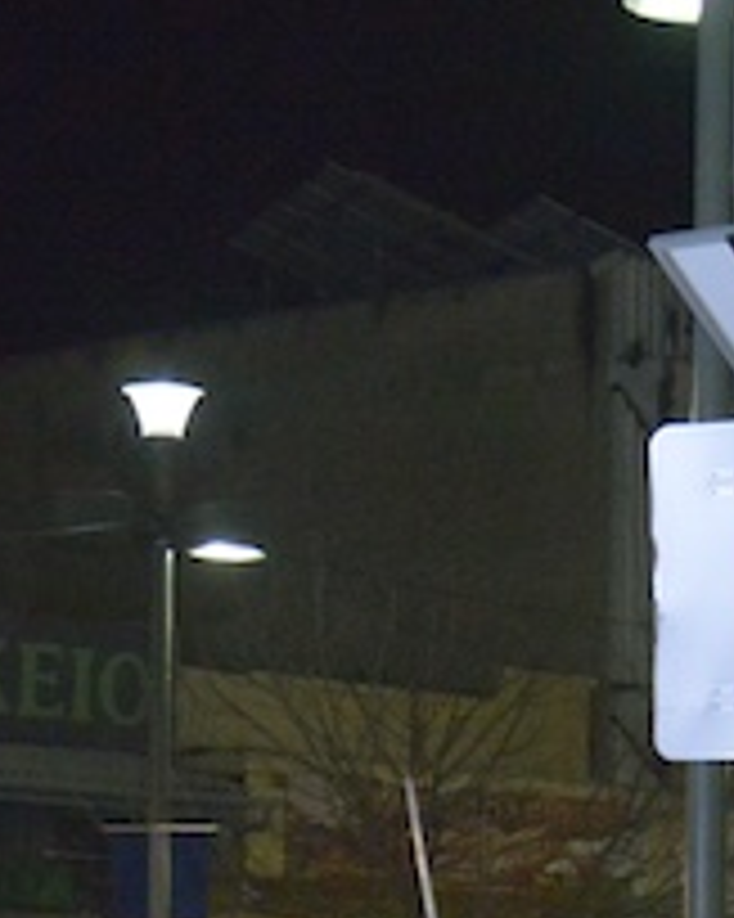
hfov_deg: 11.2
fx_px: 3723
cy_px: 1163
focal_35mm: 137
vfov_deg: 13.6
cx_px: 617
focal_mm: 35
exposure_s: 1/200
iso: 10000
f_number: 4
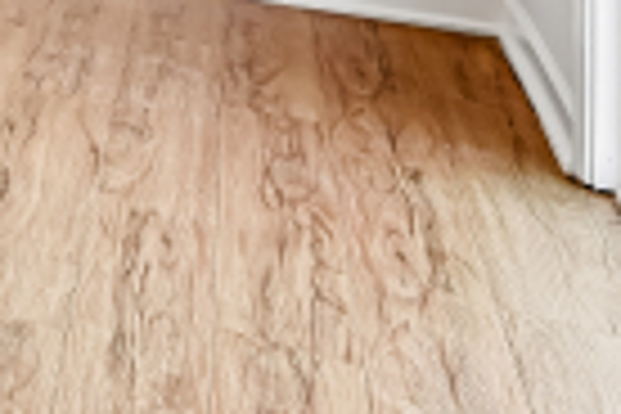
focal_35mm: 87
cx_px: -868
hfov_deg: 14.7
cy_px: -482
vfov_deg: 13.0
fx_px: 1501
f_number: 8
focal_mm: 16
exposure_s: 1/30
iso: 250
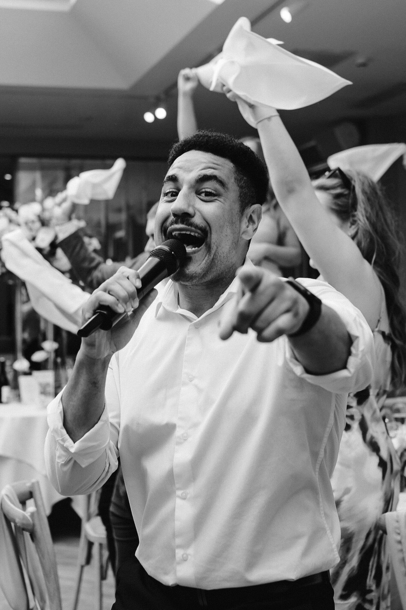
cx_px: 190
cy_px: 256
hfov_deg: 21.8
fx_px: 1056
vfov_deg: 32.2
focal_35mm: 62
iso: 200
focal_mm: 35
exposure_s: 1/500
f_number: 2.8
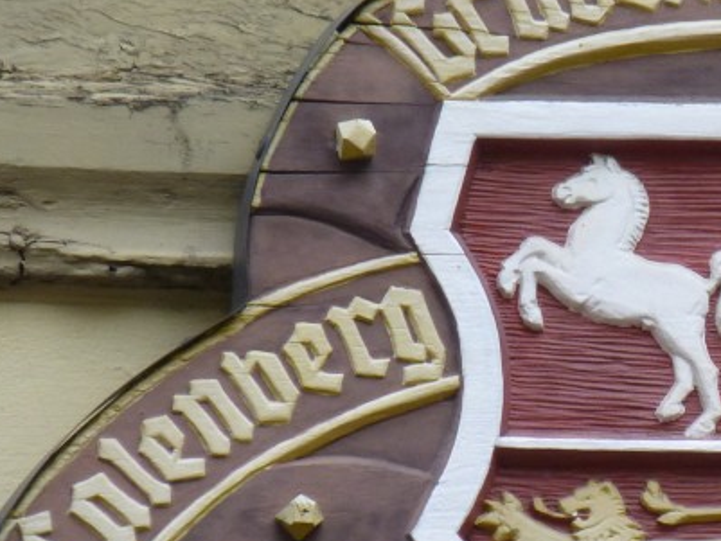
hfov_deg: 2.3
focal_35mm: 872
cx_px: 800
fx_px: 18168
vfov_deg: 1.7
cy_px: 466
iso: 250
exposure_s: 1/100
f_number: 5.9
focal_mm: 62.5
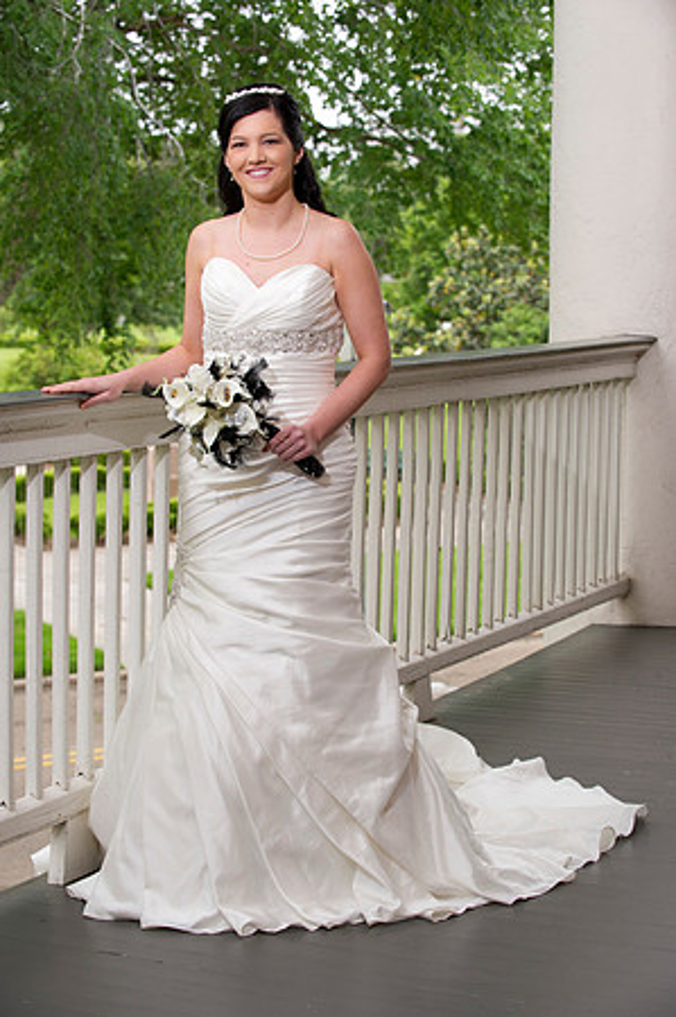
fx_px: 2117
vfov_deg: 27.0
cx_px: 338
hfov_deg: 18.1
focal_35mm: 75
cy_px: 508
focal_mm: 75
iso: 320
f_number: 5
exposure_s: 1/160
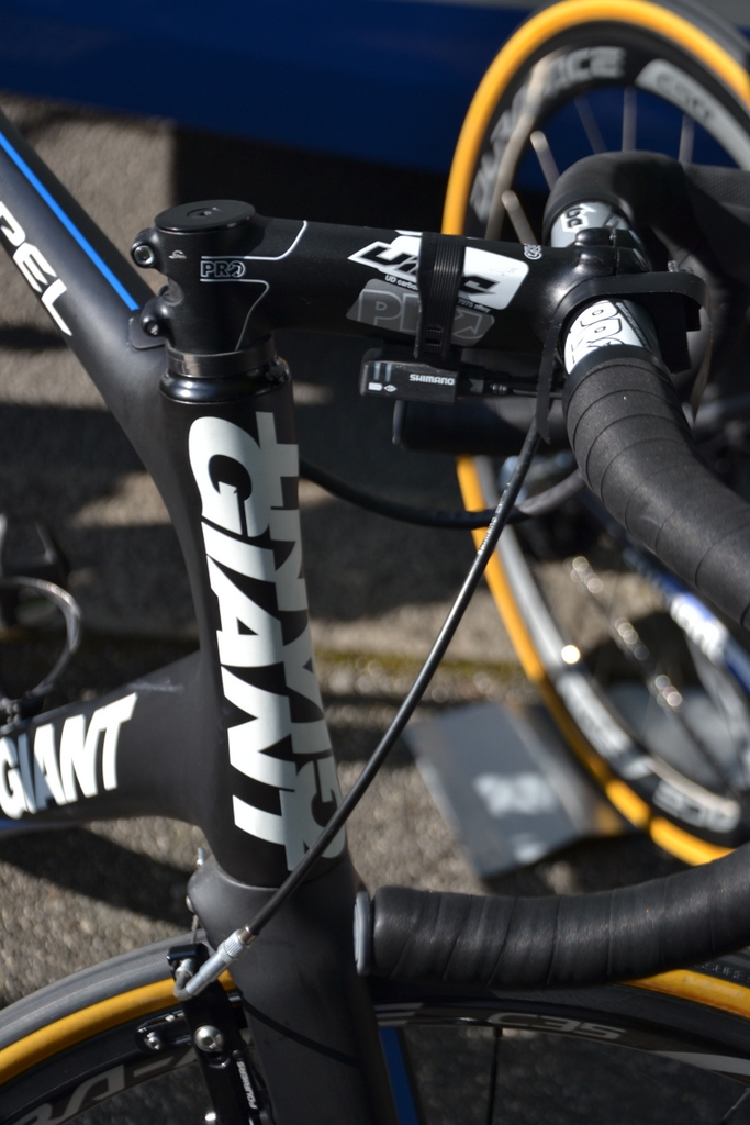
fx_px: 2249
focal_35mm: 72
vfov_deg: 28.1
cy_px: 562
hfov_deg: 18.9
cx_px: 375
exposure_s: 1/320
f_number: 4.8
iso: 100
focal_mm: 48
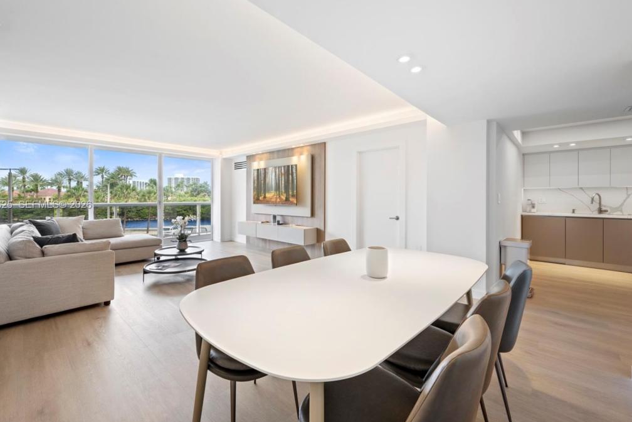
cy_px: 205
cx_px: 298
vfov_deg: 77.3
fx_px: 263
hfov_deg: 100.3
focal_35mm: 15
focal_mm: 14
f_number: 9
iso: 100
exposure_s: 1/13
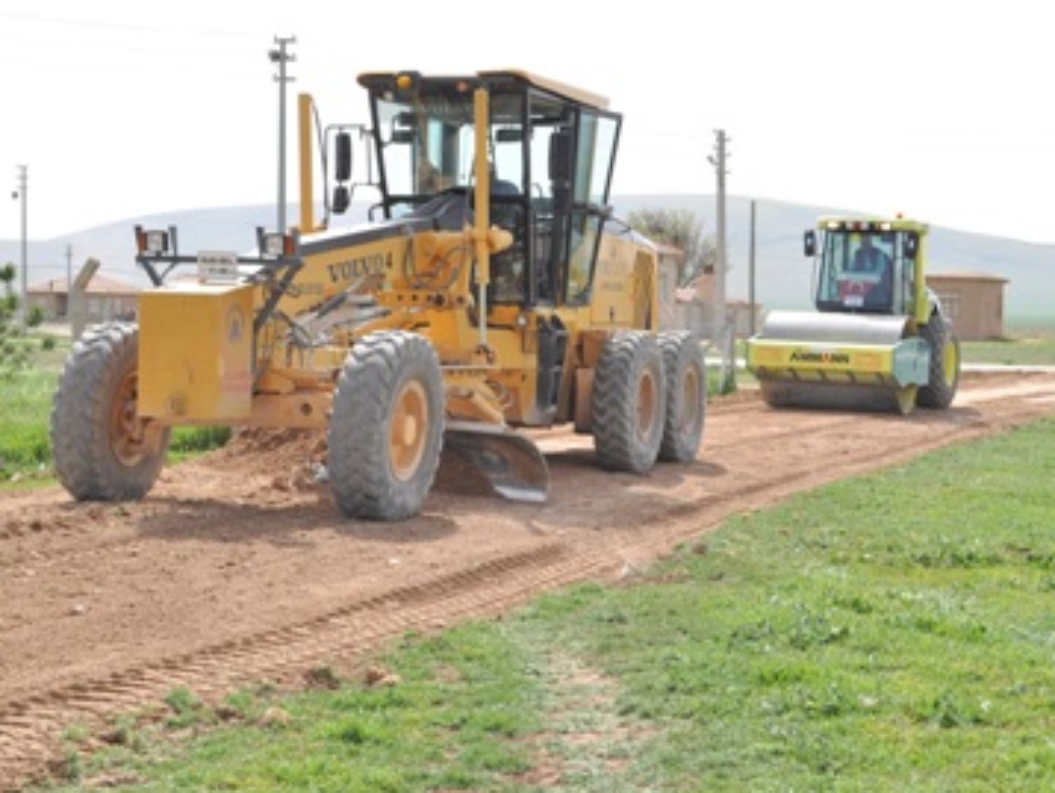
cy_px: 361
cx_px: 480
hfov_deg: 27.0
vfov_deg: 20.5
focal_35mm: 72
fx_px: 2196
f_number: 8
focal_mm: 40
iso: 200
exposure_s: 1/250
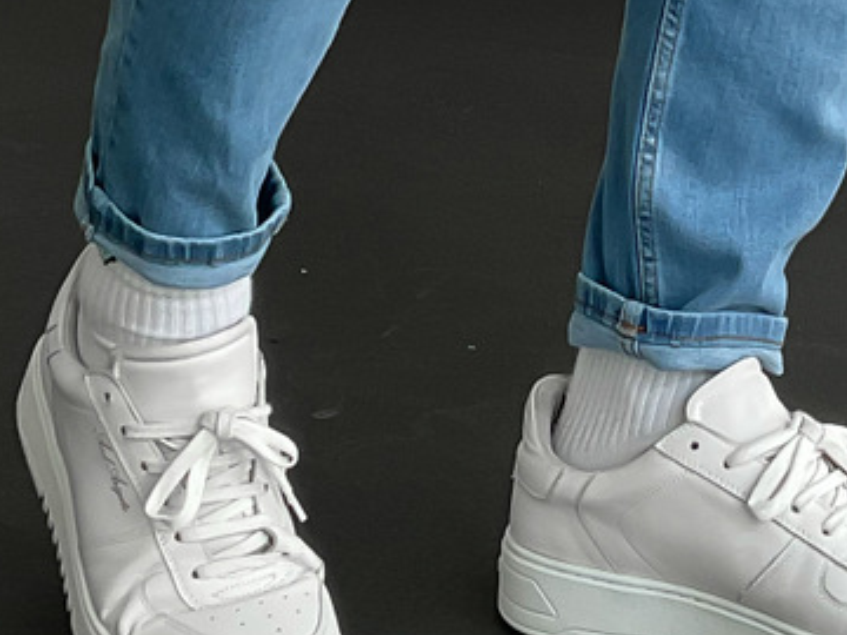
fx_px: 3156
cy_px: -442
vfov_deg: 10.9
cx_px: 548
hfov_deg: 15.3
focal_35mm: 129
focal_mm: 3
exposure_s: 1/130
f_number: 1.8
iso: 16
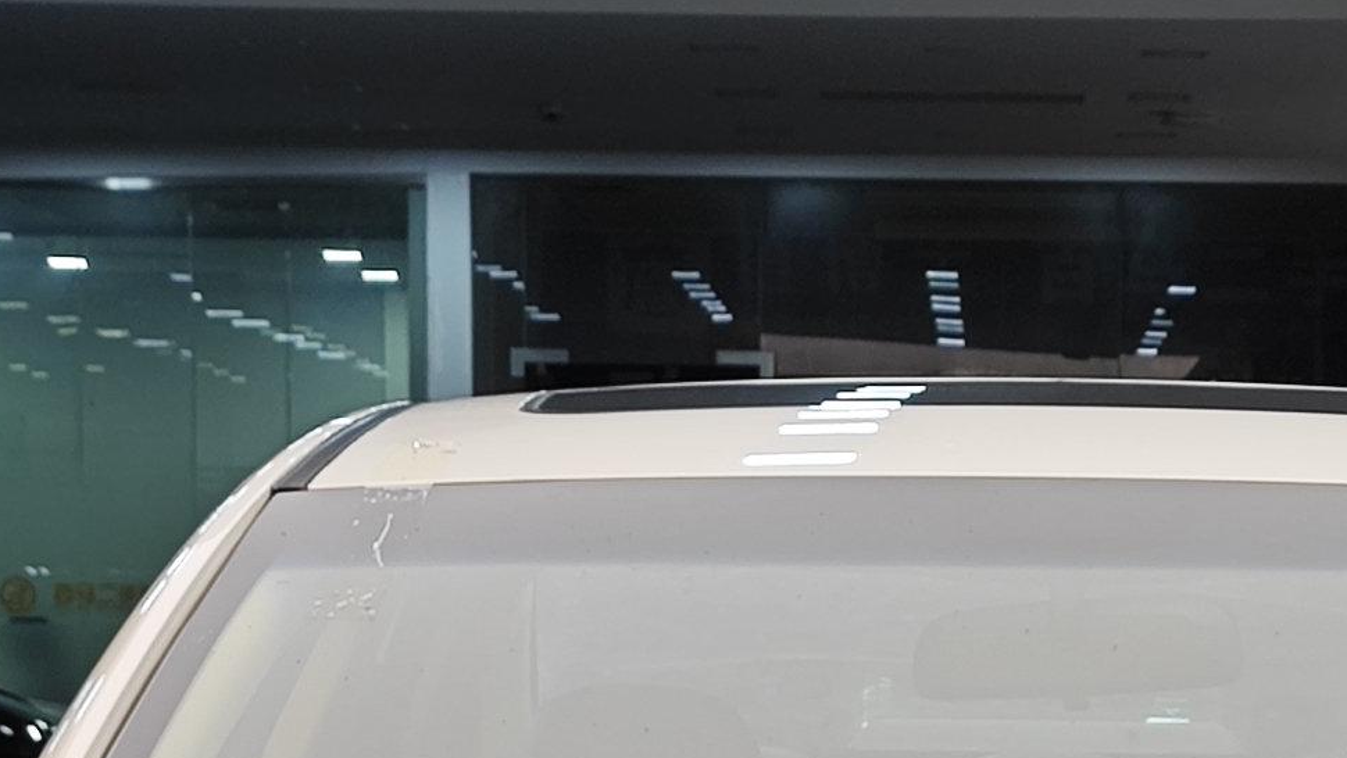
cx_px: 1073
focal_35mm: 161
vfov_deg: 7.3
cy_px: 1501
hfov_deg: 13.3
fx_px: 5751
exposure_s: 1/100
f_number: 1.9
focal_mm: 8.7
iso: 80
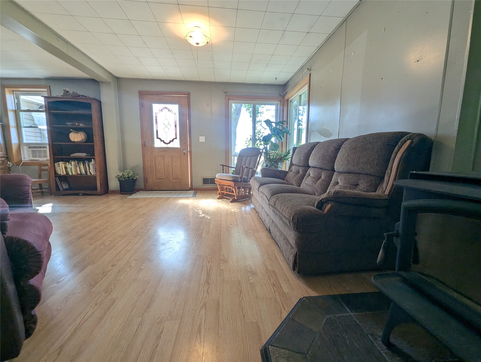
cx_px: 240
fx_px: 181
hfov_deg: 106.1
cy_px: 181
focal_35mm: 13
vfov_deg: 90.1
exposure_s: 1/56.6
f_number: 2.2
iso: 84
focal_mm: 1.95
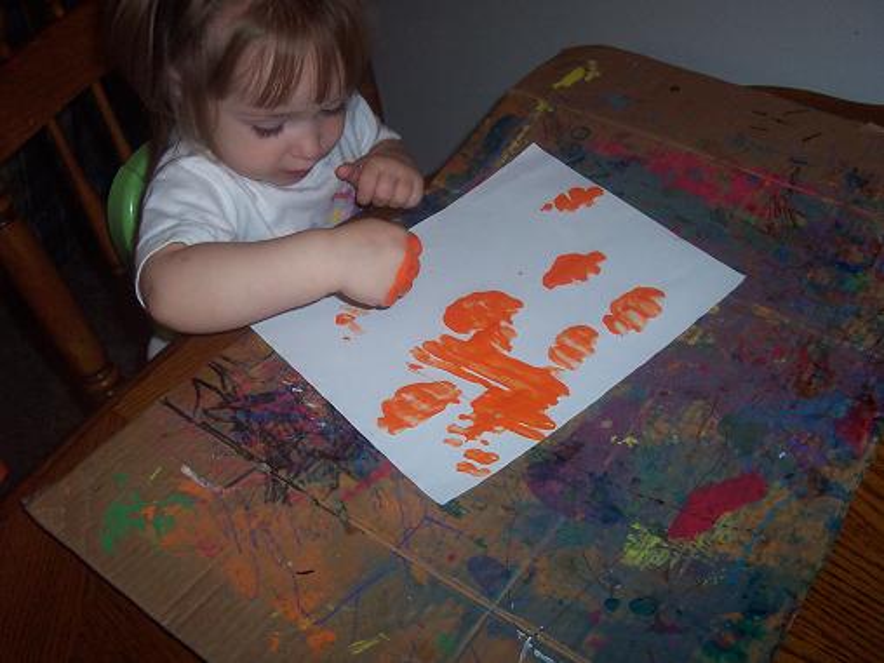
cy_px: 332
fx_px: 945
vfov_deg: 38.7
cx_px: 442
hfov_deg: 50.1
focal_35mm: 37
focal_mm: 5.6
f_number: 2.8
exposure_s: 1/60
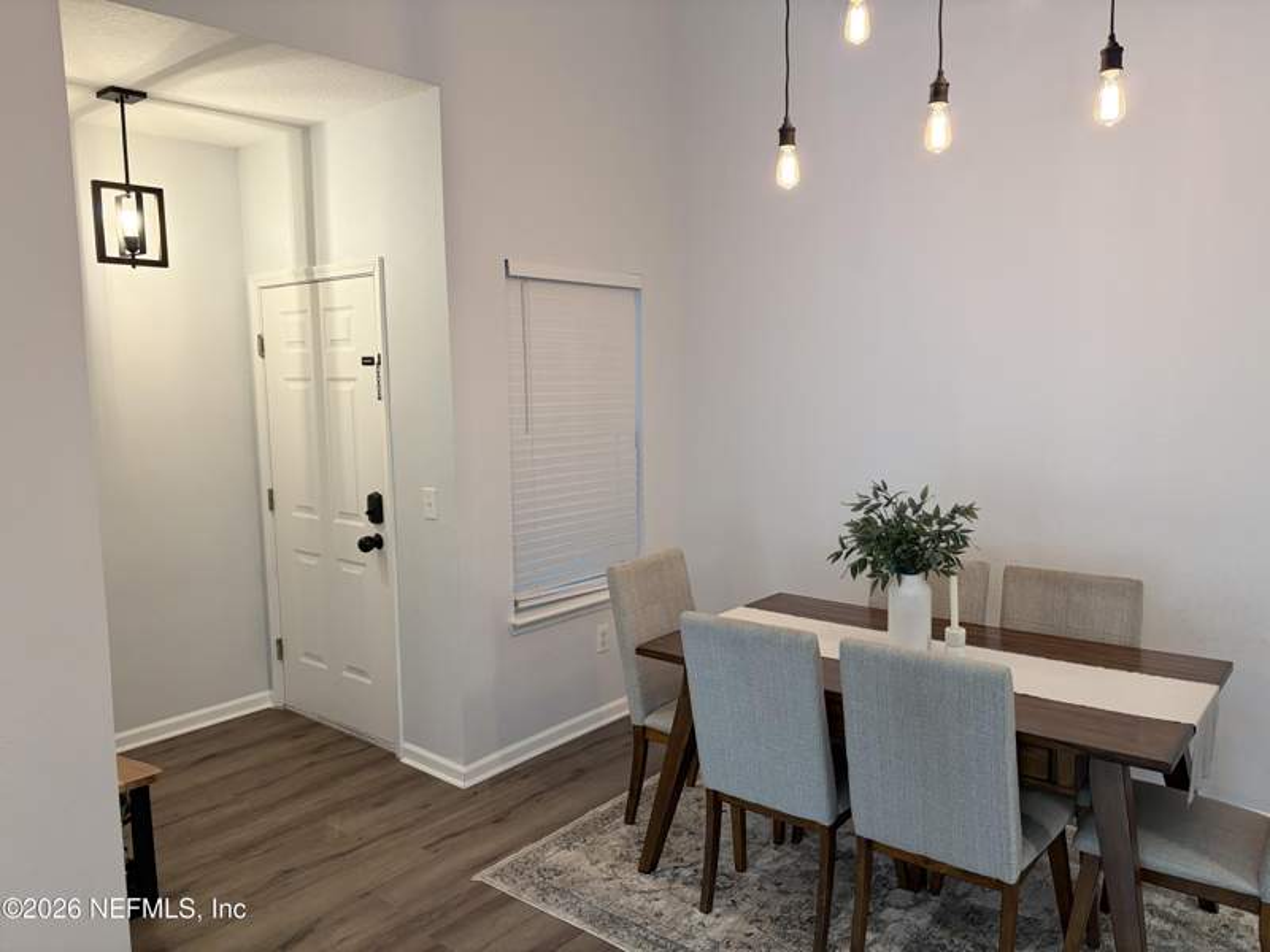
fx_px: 954
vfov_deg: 53.1
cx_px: 635
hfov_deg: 67.3
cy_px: 476
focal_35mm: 26
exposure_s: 1/60
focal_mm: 5.96
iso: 160
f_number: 1.6
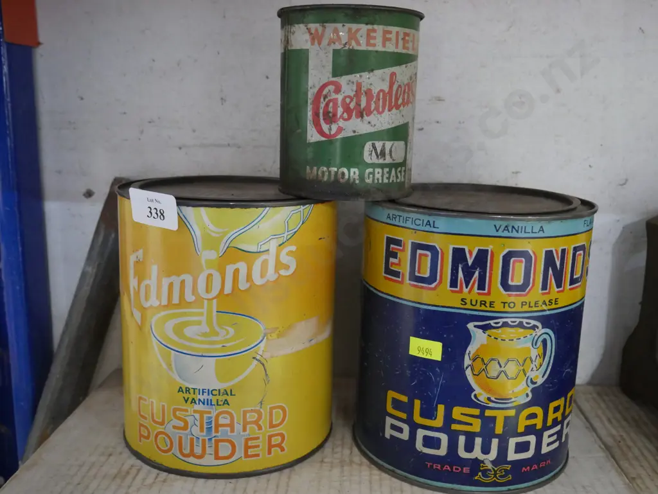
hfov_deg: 51.3
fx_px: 685
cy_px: 247
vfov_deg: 39.7
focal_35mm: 36
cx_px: 329
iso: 3200
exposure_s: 1/60
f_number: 4
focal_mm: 18
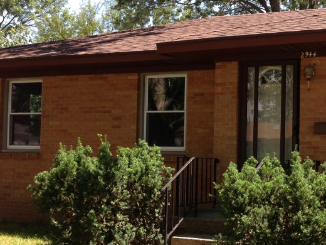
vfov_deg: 22.6
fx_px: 612
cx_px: 275
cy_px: 126
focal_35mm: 65
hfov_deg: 29.0
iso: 50
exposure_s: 1/374
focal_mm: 4.13
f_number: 2.4
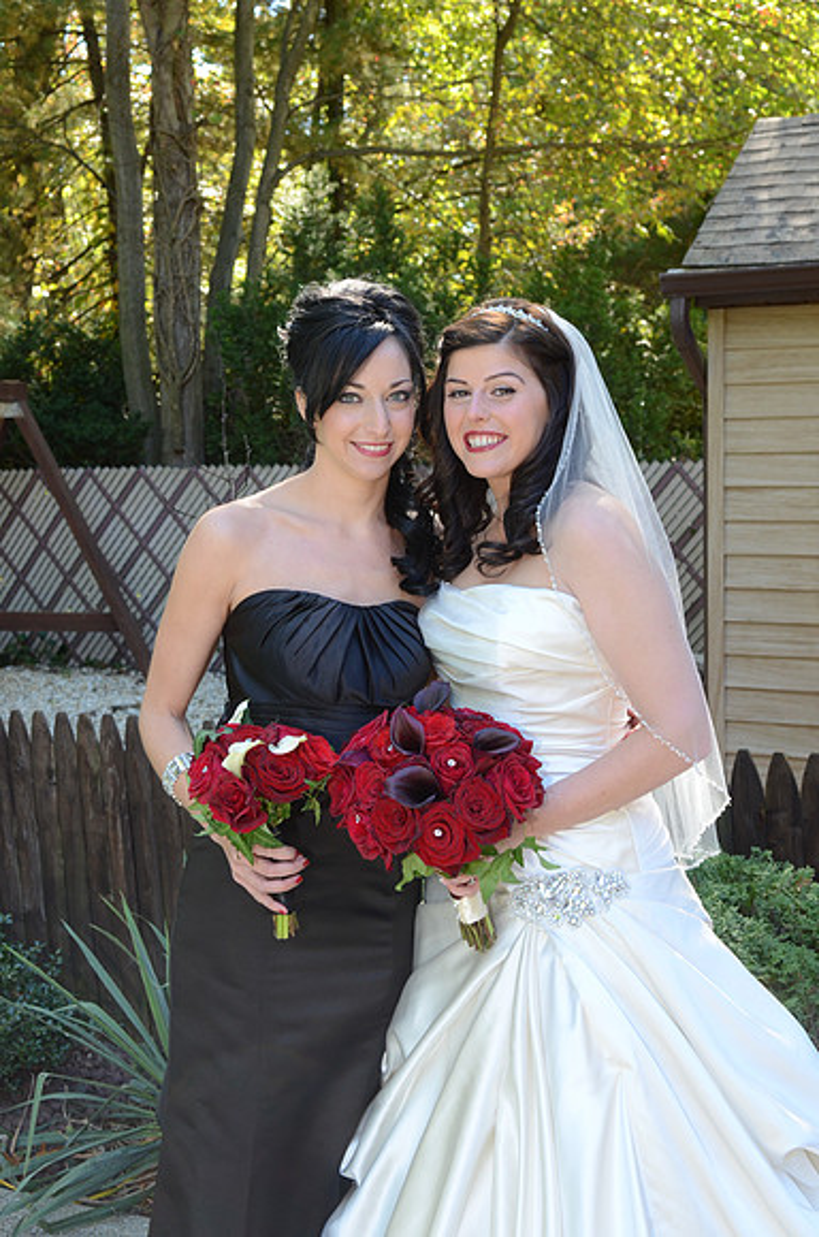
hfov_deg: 28.8
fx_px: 1594
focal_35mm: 46
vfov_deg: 42.4
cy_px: 618
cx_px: 410
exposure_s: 1/100
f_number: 6.3
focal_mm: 31
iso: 500
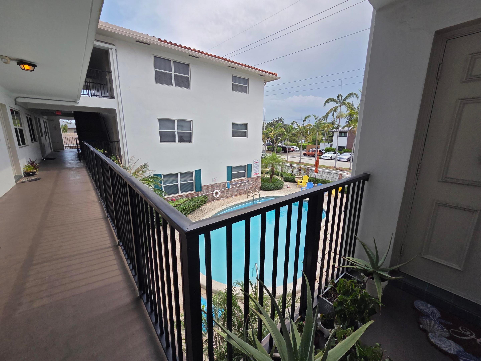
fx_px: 181
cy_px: 180
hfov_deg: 106.2
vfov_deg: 89.9
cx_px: 240
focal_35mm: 13
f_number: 2.2
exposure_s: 1/2000
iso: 125
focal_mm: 2.2
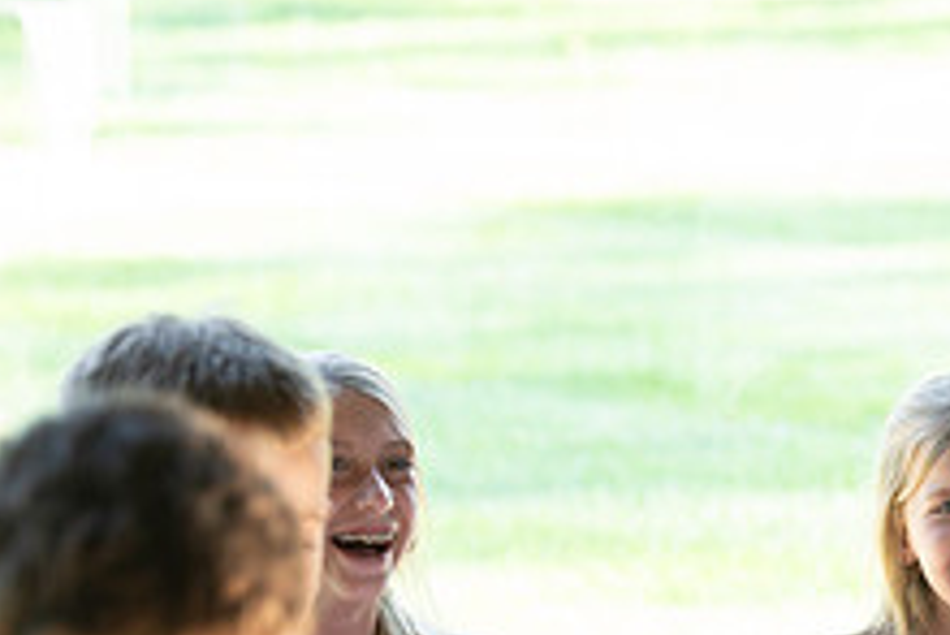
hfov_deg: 5.4
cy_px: 749
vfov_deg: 3.6
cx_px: 1281
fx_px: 10060
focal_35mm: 381
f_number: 6.3
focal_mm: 125
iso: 1000
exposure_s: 1/160
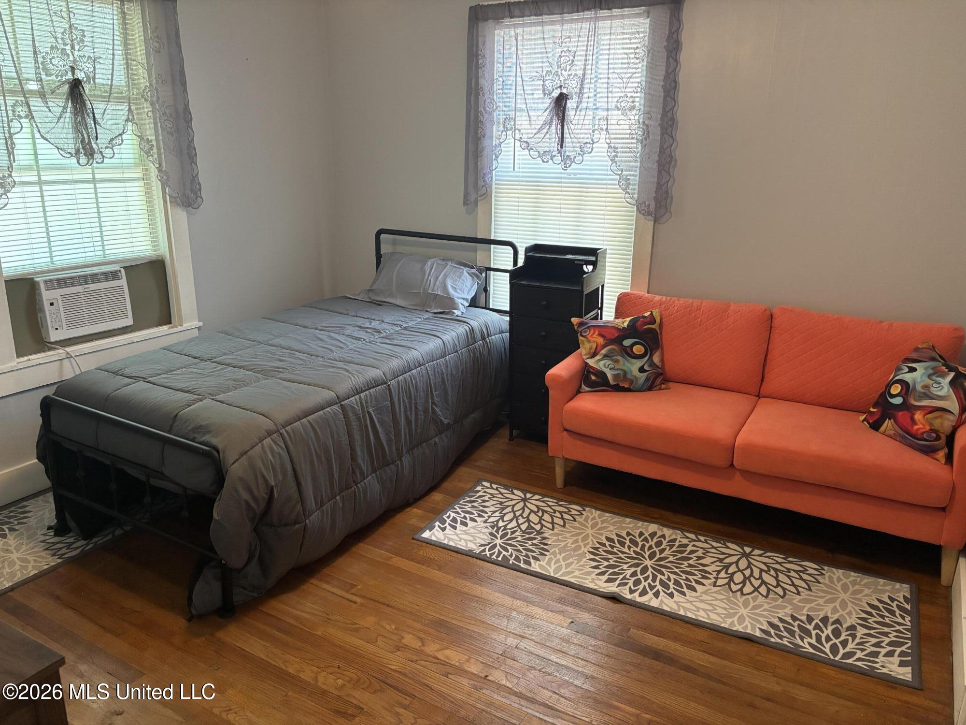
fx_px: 726
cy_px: 362
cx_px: 483
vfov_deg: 53.1
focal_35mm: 26
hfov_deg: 67.3
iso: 500
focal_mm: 5.96
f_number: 1.6
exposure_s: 1/60
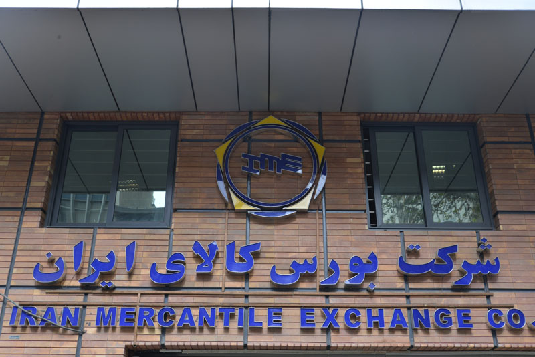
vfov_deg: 33.4
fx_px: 595
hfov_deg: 48.4
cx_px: 268
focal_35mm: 40
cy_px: 178
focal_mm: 40
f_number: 10
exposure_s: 1/160
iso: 320
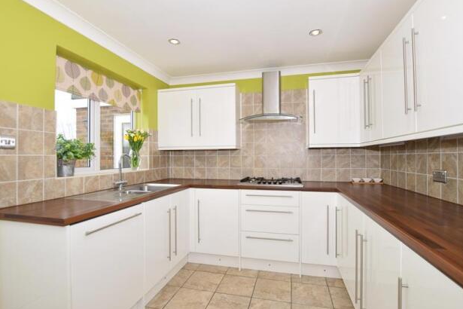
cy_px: 151
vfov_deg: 73.7
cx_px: 233
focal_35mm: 16
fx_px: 206
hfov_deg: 96.7
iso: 400
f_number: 8
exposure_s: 1/200
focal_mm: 10
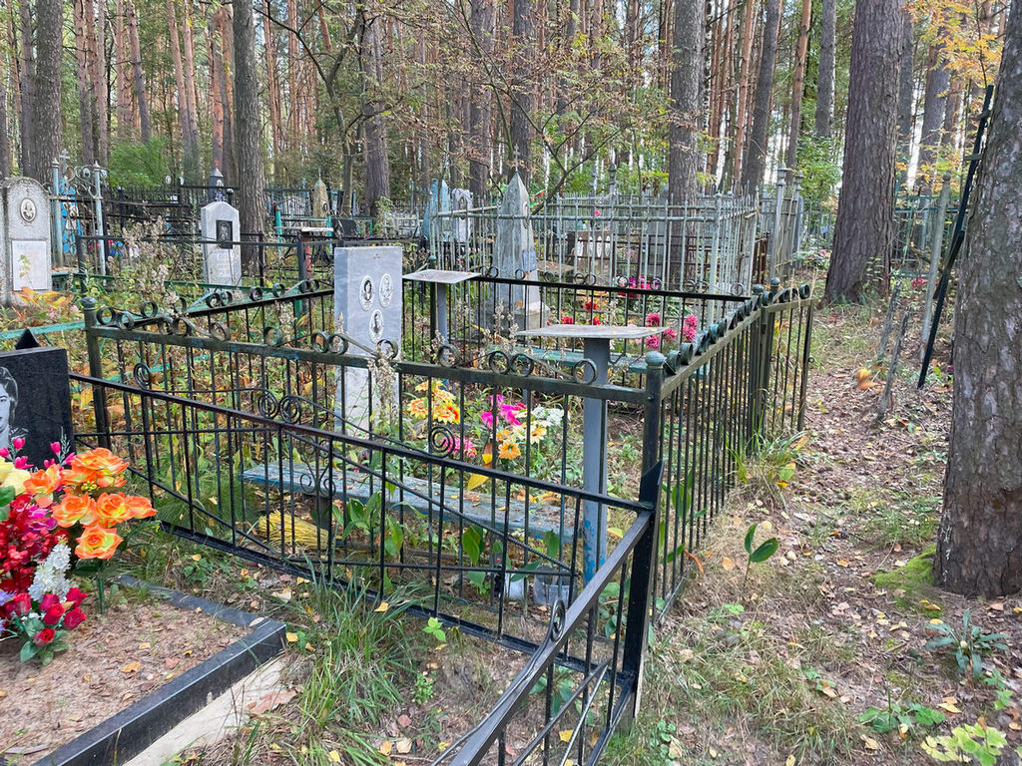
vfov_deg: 53.1
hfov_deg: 67.3
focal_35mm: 26
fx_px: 768
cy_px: 383
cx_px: 511
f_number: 1.6
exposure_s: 1/121
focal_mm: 4.2
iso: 80
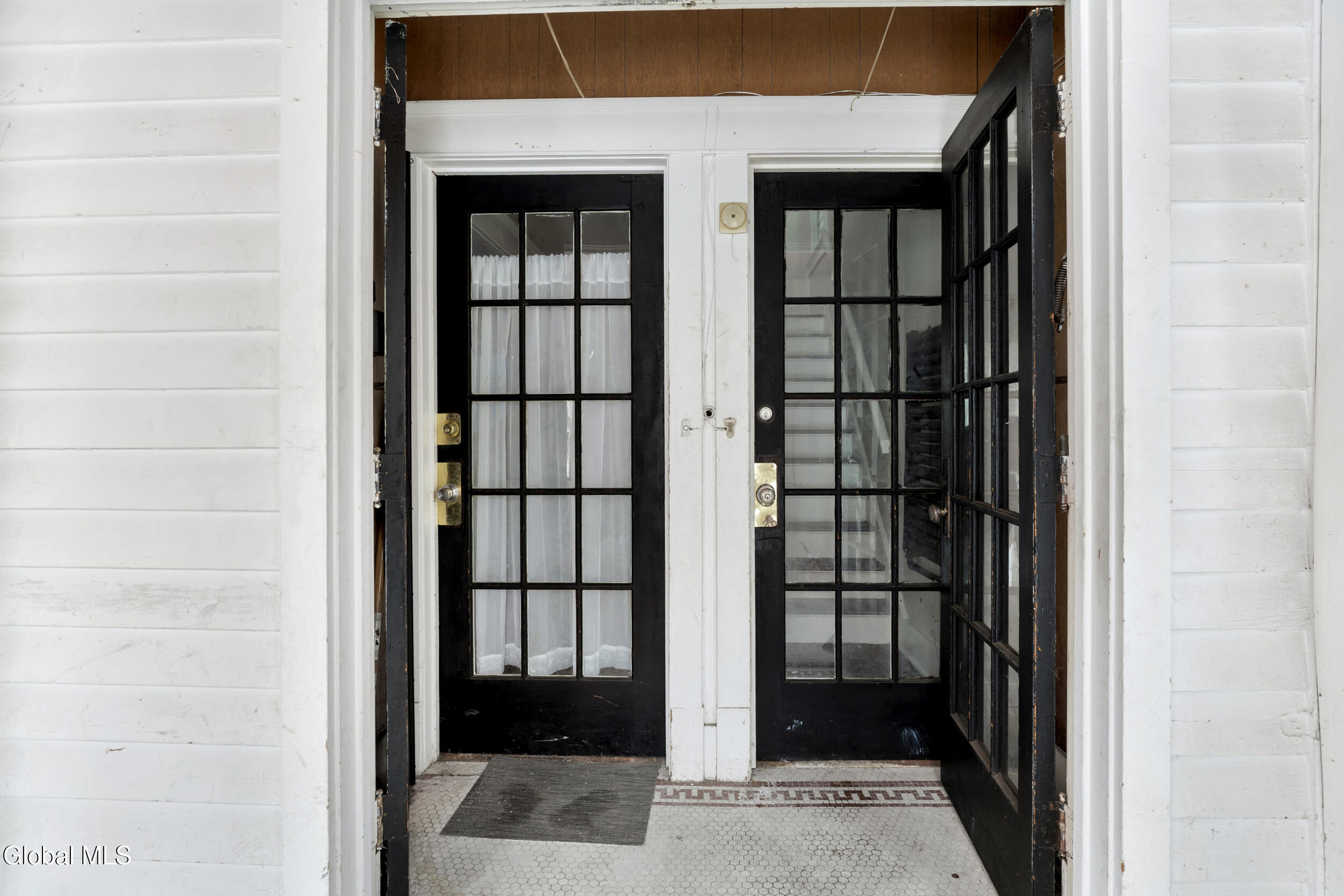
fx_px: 597
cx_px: 672
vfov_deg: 73.8
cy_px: 448
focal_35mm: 16
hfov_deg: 96.7
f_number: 4.5
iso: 250
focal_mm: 16
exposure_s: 1/25
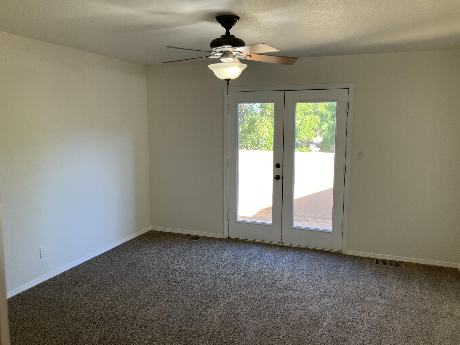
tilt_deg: -8.9
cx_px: 230
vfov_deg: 48.2
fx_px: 385
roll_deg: +0.0
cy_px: 172
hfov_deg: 61.7
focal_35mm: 29
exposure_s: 1/60
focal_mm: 3
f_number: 1.8
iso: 40
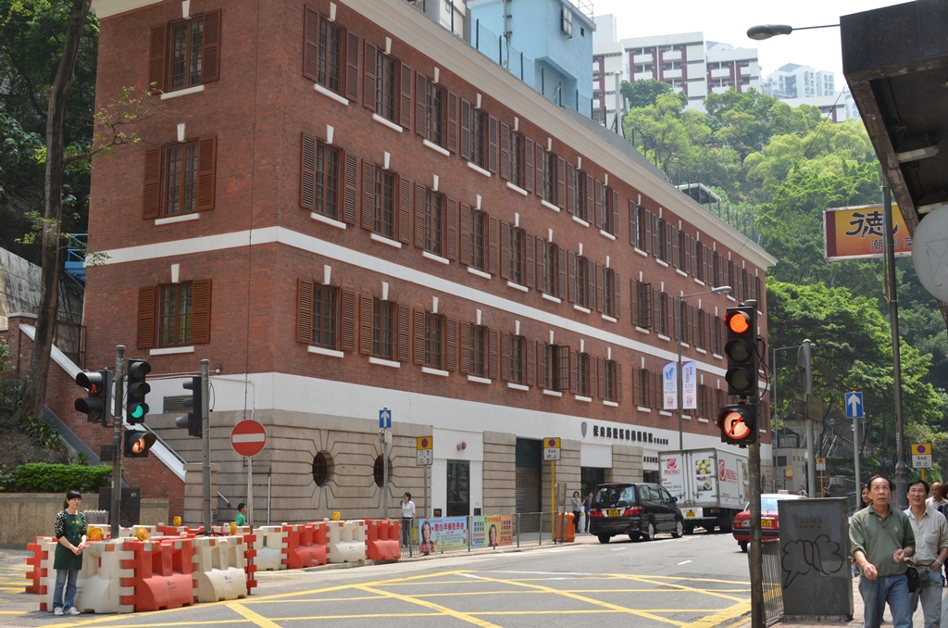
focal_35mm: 42
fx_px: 1104
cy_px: 314
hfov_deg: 46.5
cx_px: 474
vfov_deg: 31.7
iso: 200
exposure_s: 1/200
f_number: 7.1
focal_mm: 28
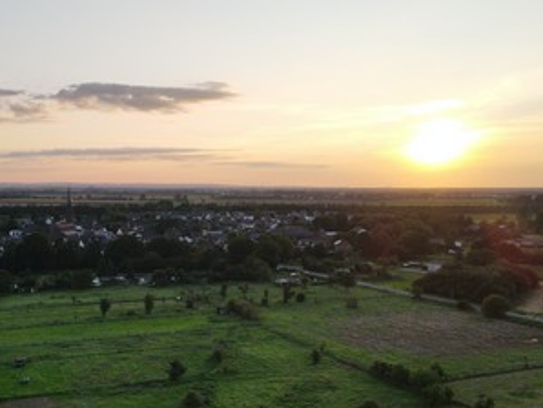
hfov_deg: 48.3
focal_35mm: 37
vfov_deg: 38.4
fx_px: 581
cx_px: 140
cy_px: 261
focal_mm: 4.5
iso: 100
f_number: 2.8
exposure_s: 1/250
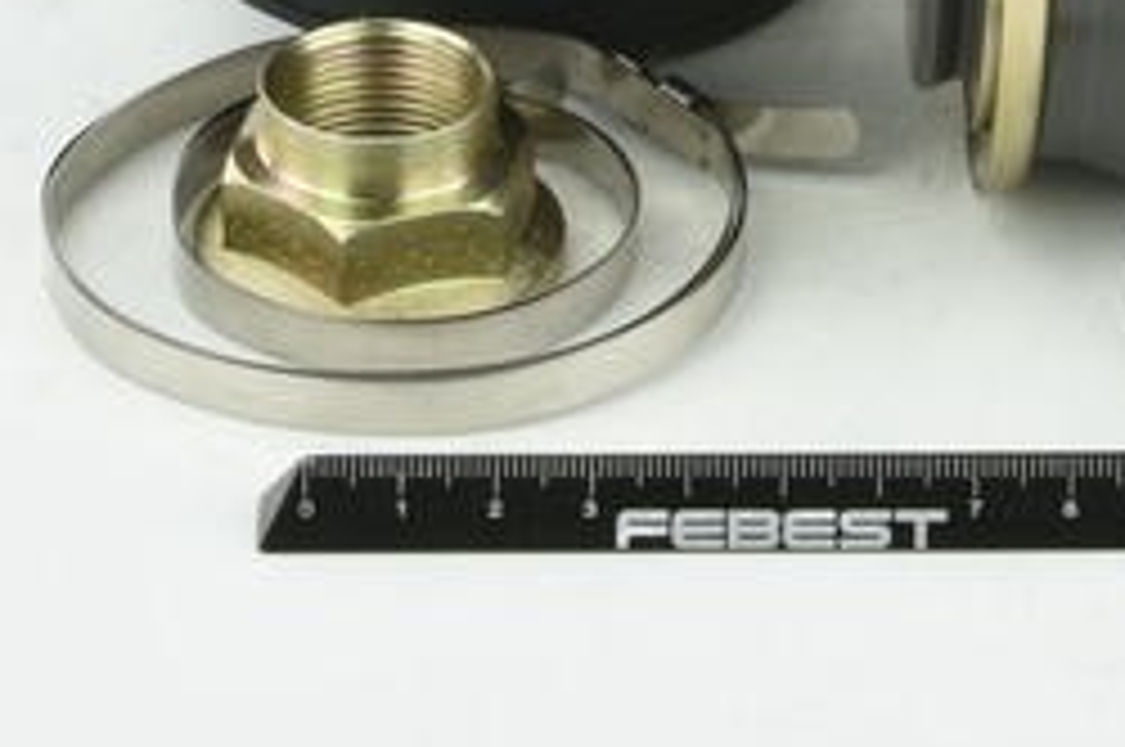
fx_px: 5399
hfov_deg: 11.9
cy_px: -171
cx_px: 792
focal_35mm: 173
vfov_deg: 7.8
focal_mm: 60
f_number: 32
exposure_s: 1/2.5
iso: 64
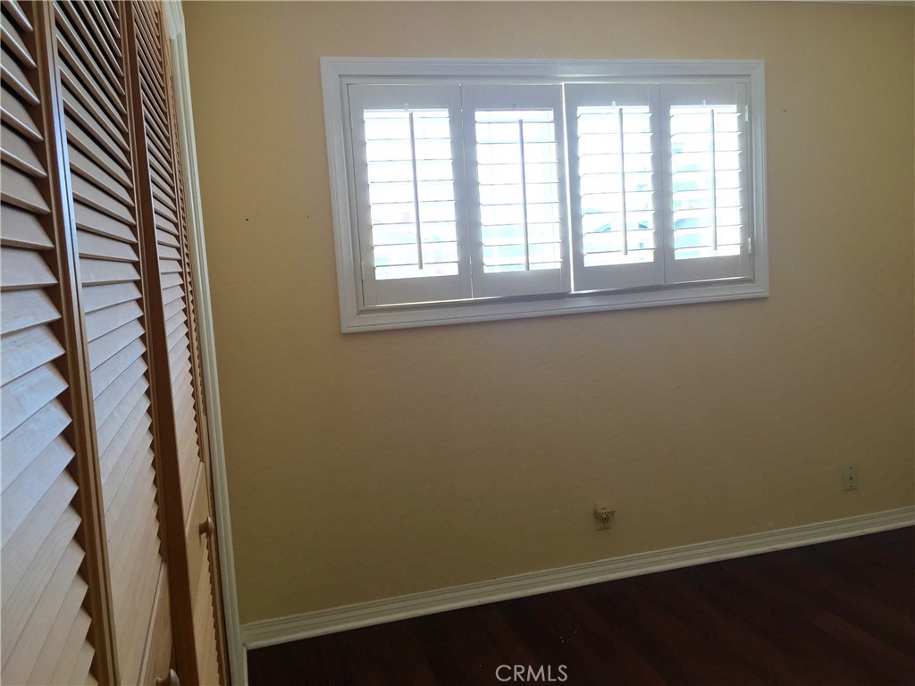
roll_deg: +3.1
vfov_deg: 48.2
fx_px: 767
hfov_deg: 61.7
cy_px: 343
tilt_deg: -4.2
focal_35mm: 29
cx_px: 458
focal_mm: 4.15
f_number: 2.2
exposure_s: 1/120
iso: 40
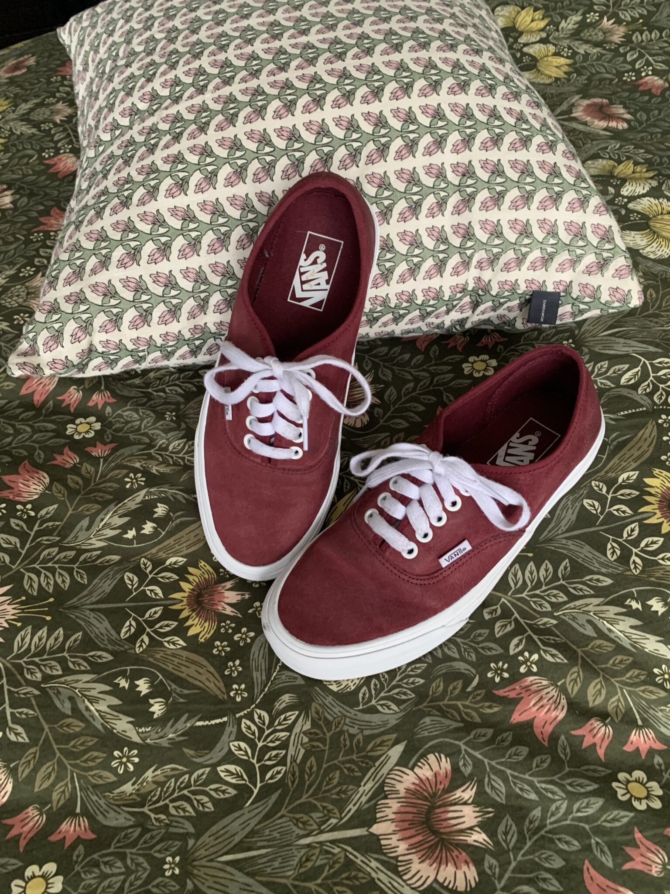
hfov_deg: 53.1
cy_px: 447
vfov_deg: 67.3
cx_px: 335
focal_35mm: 26
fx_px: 671
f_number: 1.8
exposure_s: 1/40
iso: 400
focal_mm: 4.25
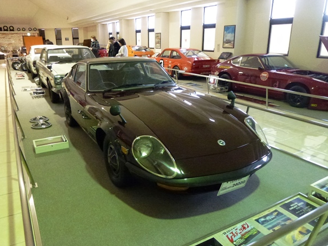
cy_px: 125
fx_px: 256
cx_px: 153
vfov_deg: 51.3
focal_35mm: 27
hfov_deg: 65.3
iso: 800
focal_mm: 4.3
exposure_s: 1/20
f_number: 3.3
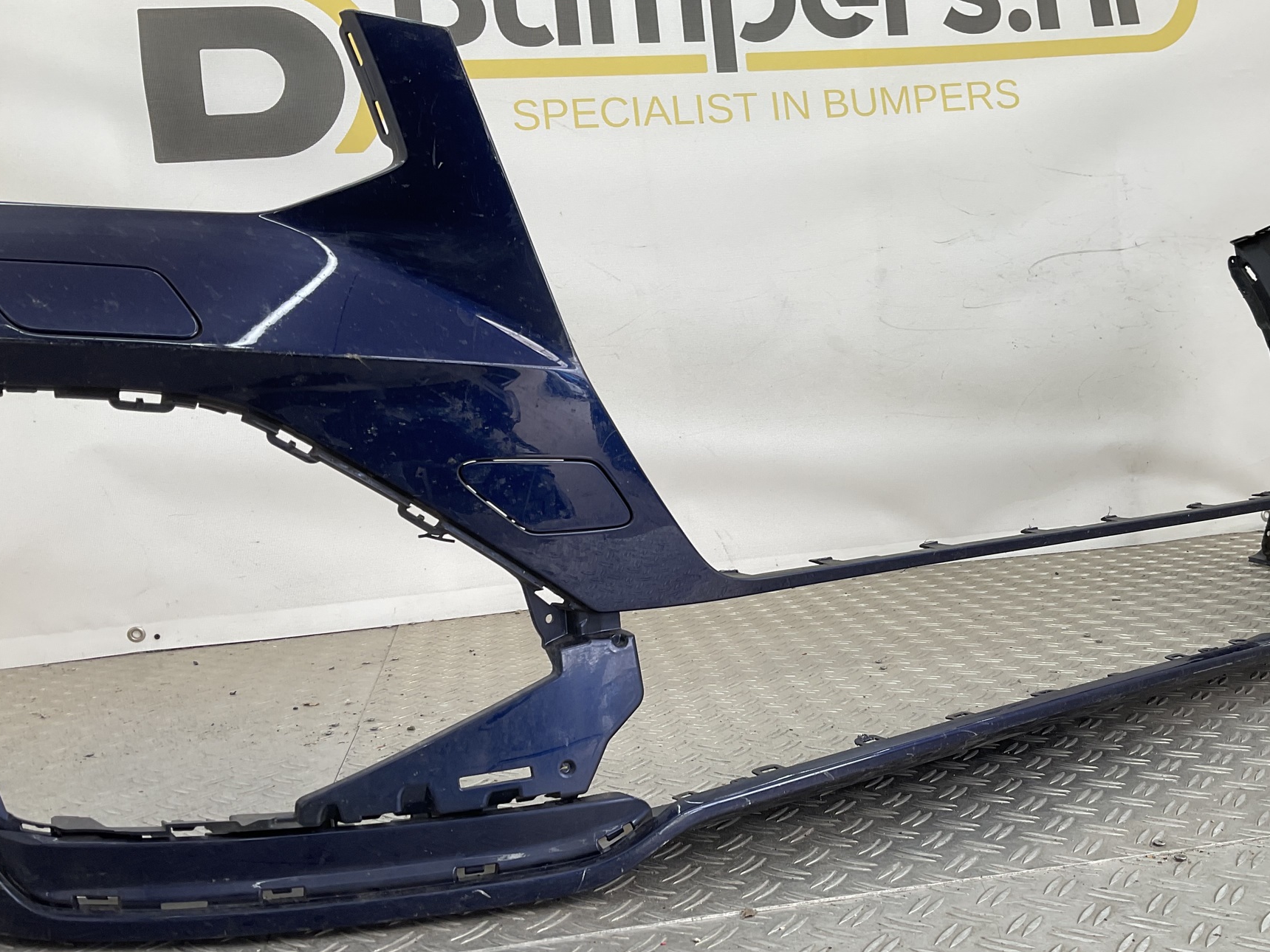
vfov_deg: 41.8
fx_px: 1247
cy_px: 517
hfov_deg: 53.8
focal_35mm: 34
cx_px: 727
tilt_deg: -6.0
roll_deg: +3.8
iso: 16
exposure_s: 1/118
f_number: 1.8
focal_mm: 3
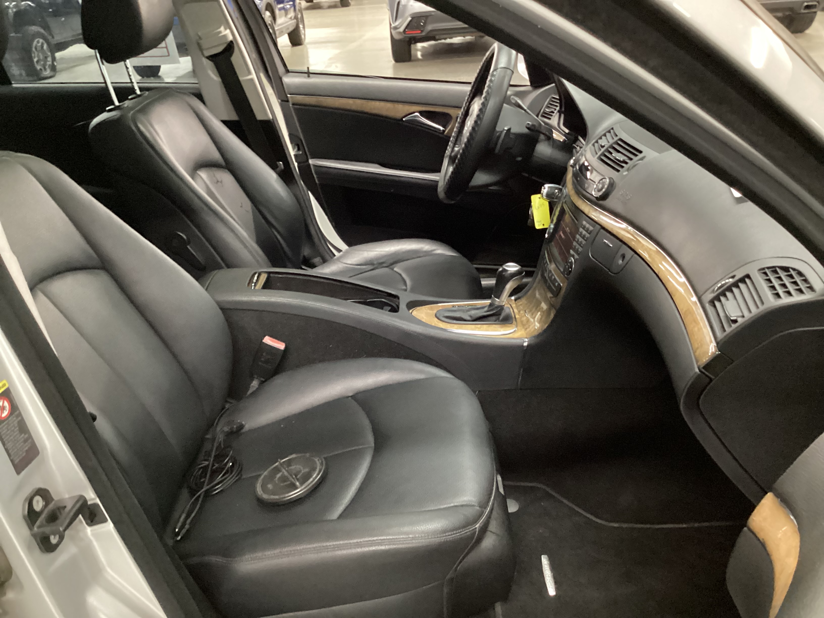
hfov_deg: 58.4
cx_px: 412
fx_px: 738
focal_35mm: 31
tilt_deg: -27.5
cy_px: 309
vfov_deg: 45.4
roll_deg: +3.3
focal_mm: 3.3
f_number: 2.4
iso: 640
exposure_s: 1/20
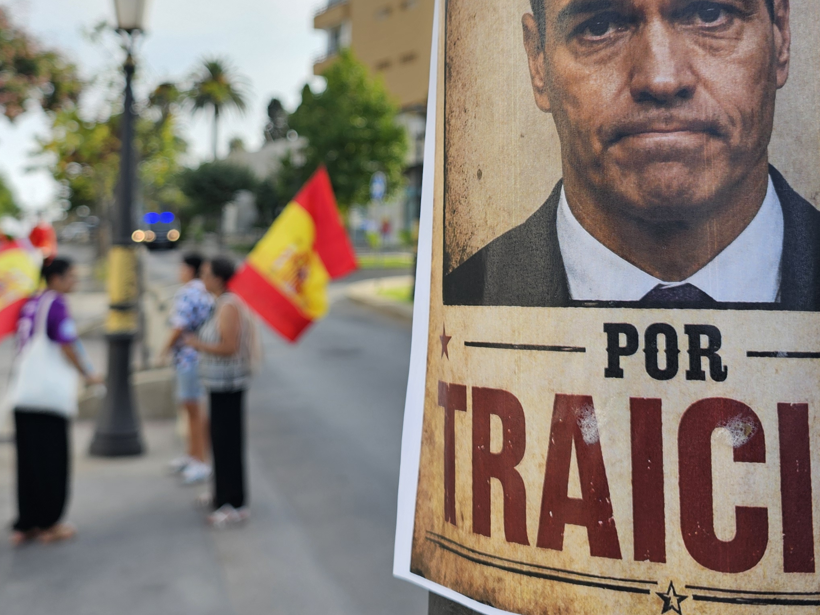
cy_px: 122
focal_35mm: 45
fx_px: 1066
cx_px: 354
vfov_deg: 31.3
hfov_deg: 42.0
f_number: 1.7
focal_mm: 6.3
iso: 10
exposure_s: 1/215
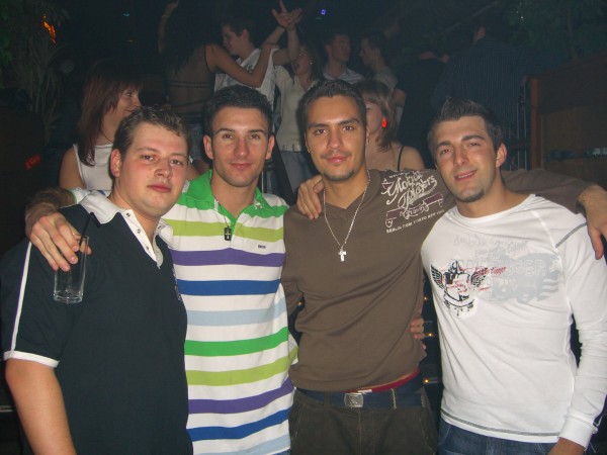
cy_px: 228
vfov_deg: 37.7
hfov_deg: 49.0
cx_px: 304
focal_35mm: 38
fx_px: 666
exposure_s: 1/60
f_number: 2.8
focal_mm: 7.9
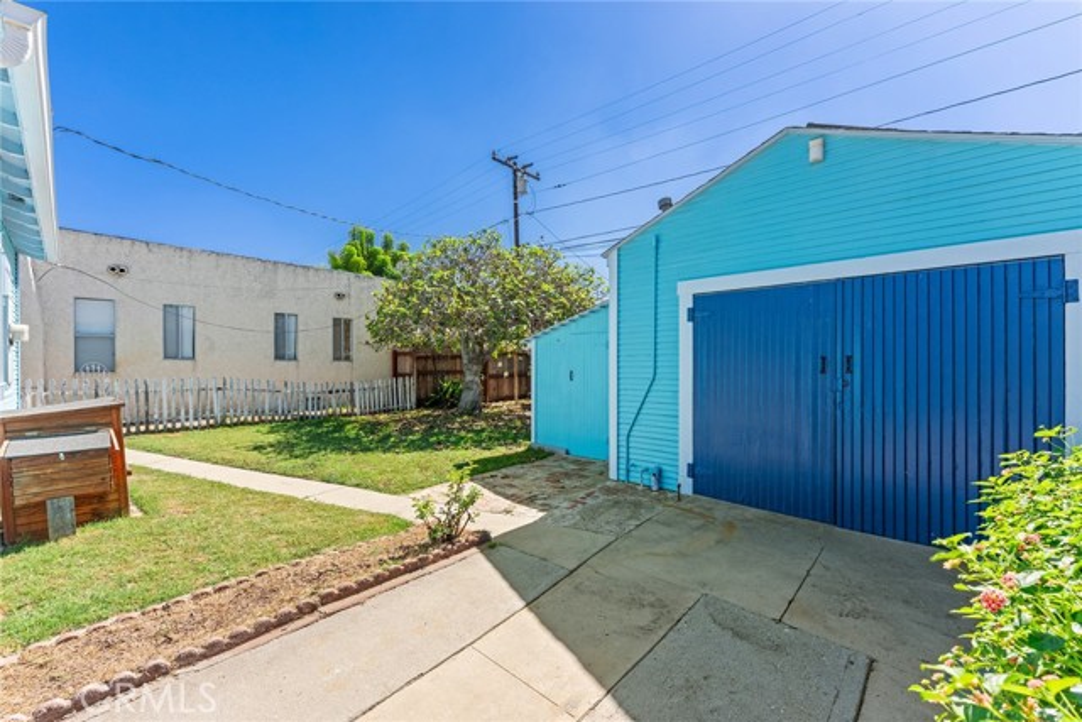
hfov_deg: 104.2
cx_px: 541
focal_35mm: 14
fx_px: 421
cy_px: 361
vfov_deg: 81.2
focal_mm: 14
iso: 320
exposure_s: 1/250
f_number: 6.3
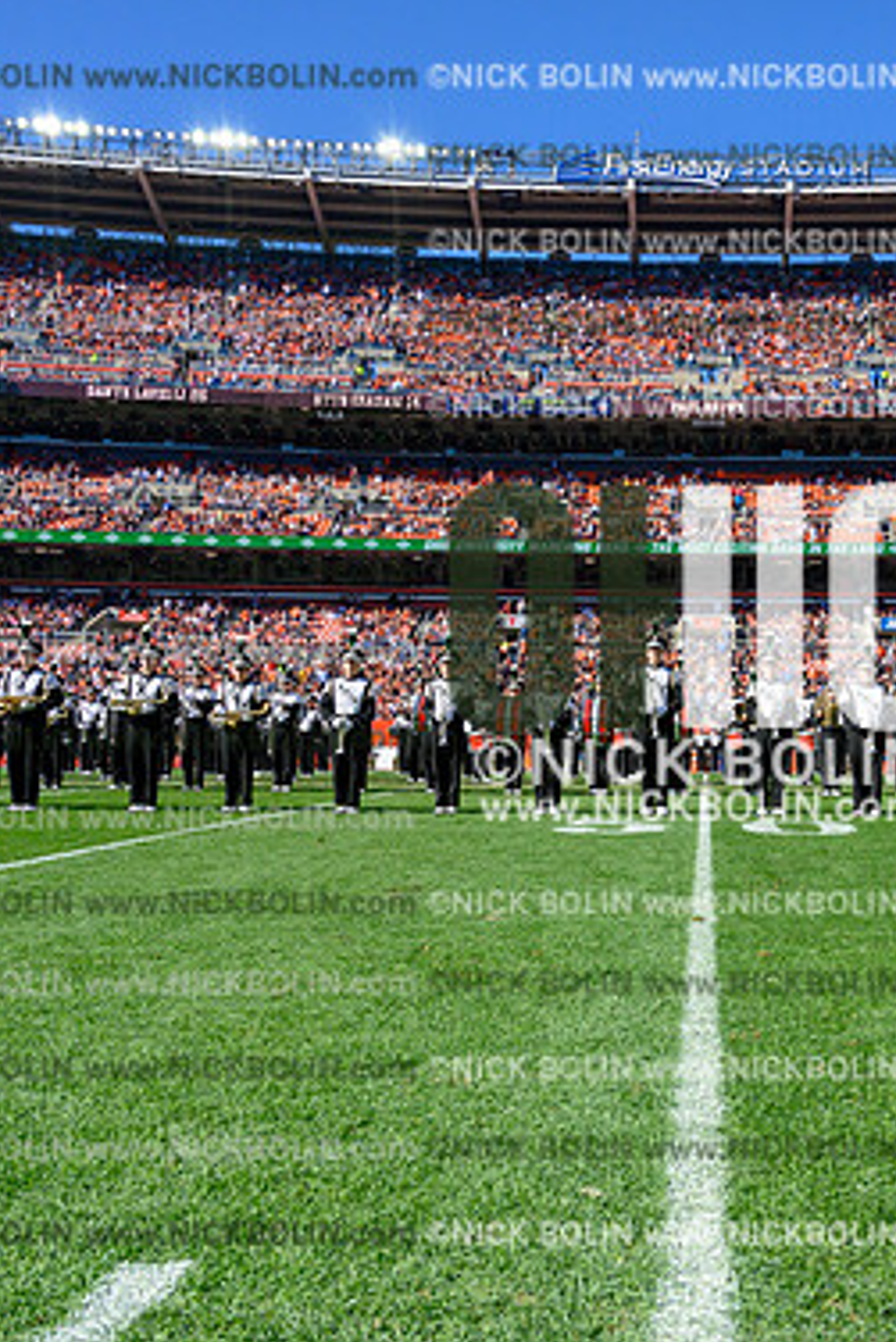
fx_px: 1380
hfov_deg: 35.0
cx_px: 700
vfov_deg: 51.9
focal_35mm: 37
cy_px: 655
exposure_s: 1/3200
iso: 1000
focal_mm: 24
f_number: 8
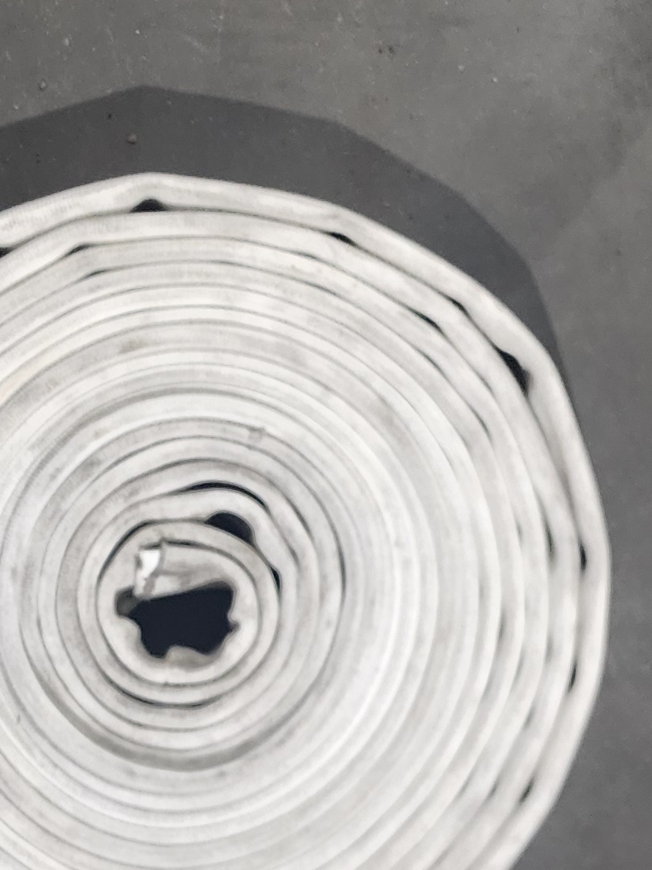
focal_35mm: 83
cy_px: 544
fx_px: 2084
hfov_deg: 17.7
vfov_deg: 23.5
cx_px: 213
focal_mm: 6.4
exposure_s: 1/60
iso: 500
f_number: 1.8
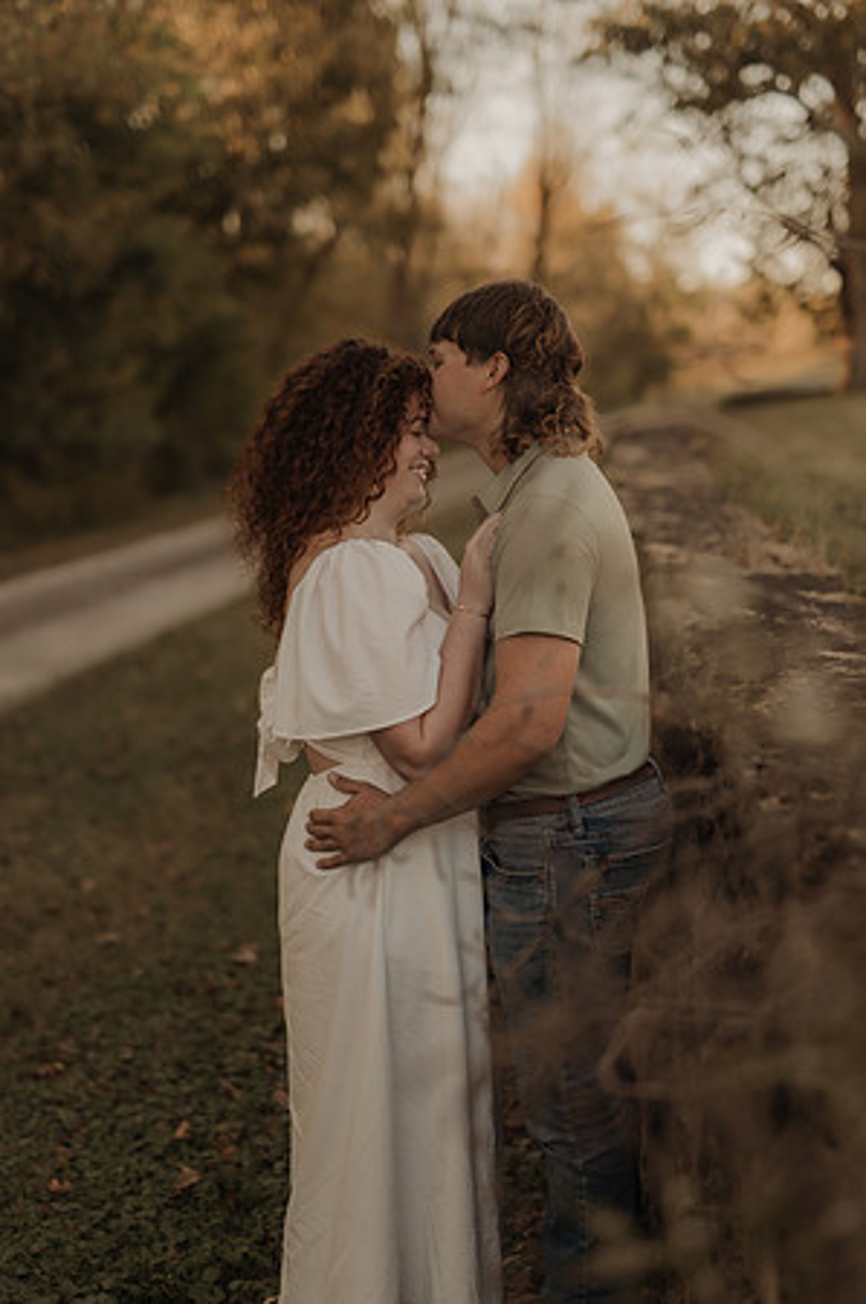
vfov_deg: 39.6
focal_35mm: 50
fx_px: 1808
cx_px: 433
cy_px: 652
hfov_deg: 26.9
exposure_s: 1/500
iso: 160
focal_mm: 50
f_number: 2.2
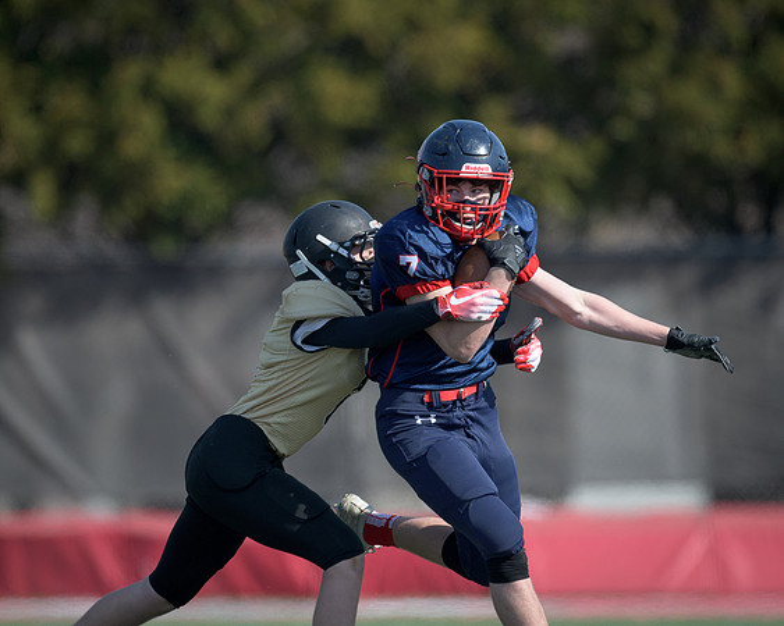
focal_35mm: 825
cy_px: 287
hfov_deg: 2.3
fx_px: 19140
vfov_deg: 1.9
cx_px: 420
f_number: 4
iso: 400
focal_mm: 500
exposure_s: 1/2500
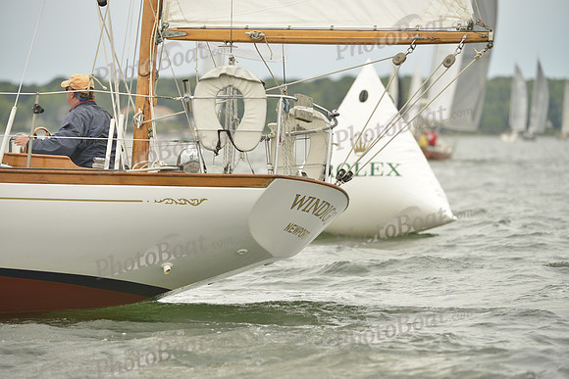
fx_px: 3794
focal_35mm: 240
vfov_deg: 5.7
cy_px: 190
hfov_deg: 8.6
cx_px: 284
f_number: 4.5
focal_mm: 240
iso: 400
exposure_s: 1/1250
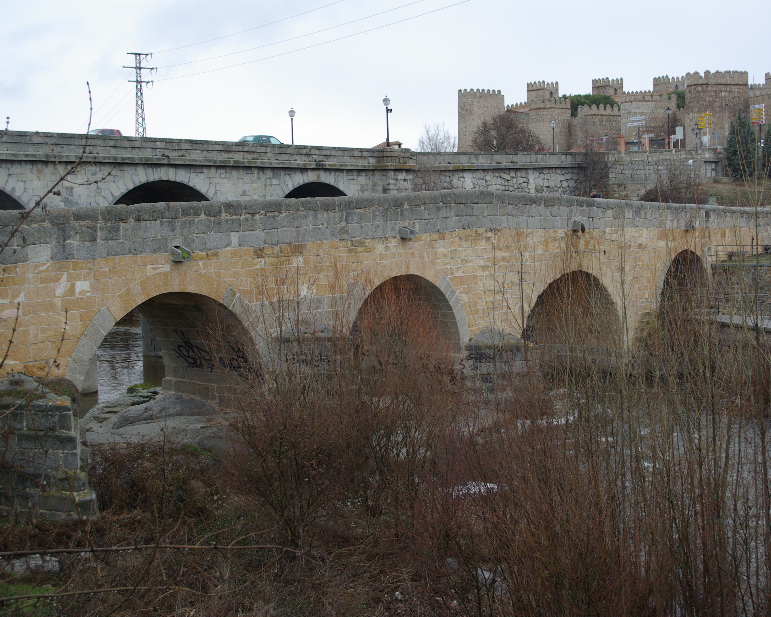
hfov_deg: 41.6
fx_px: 1014
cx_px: 418
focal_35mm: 44
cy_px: 309
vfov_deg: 33.8
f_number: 5.6
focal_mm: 26.25
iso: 100
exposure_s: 1/90
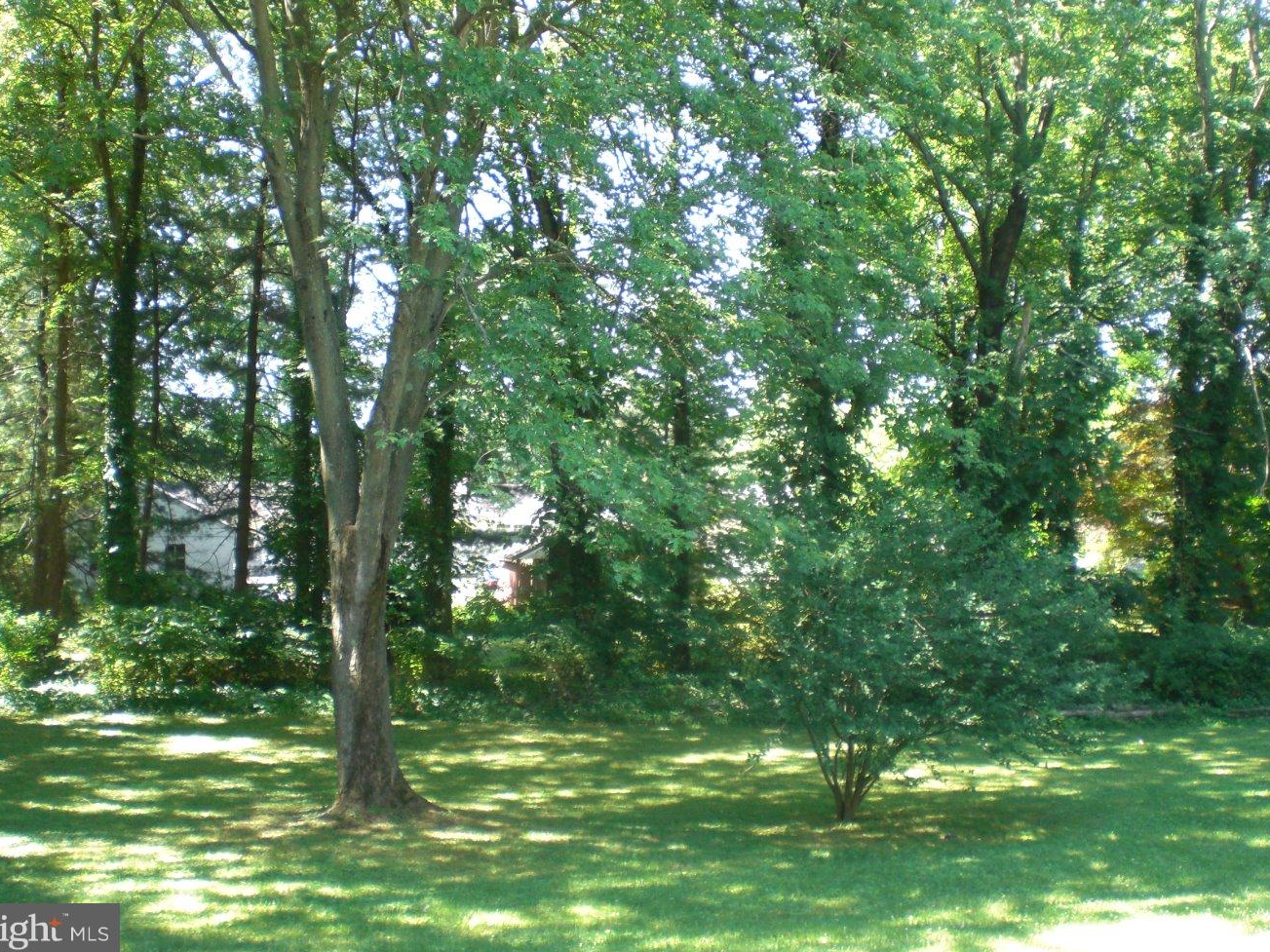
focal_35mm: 42
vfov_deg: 34.3
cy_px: 434
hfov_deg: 44.8
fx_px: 1541
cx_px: 651
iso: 100
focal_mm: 6.3
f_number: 3.1
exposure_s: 1/60
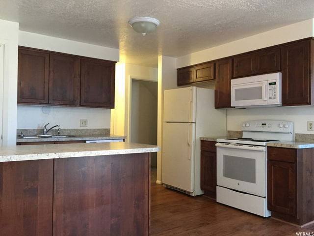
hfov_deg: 61.7
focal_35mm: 29
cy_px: 118
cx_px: 157
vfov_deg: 48.2
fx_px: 263
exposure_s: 1/30
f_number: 2.2
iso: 160
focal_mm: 4.15
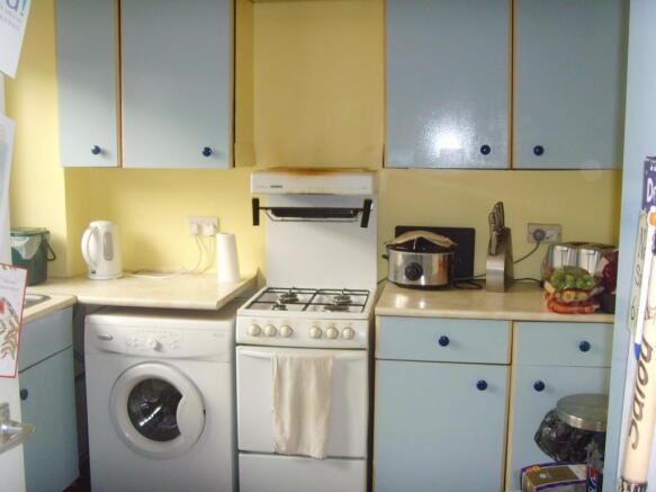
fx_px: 739
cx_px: 328
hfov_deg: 47.9
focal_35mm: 39
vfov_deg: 36.8
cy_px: 246
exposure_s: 1/45
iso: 200
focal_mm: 6.6
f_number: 3.5
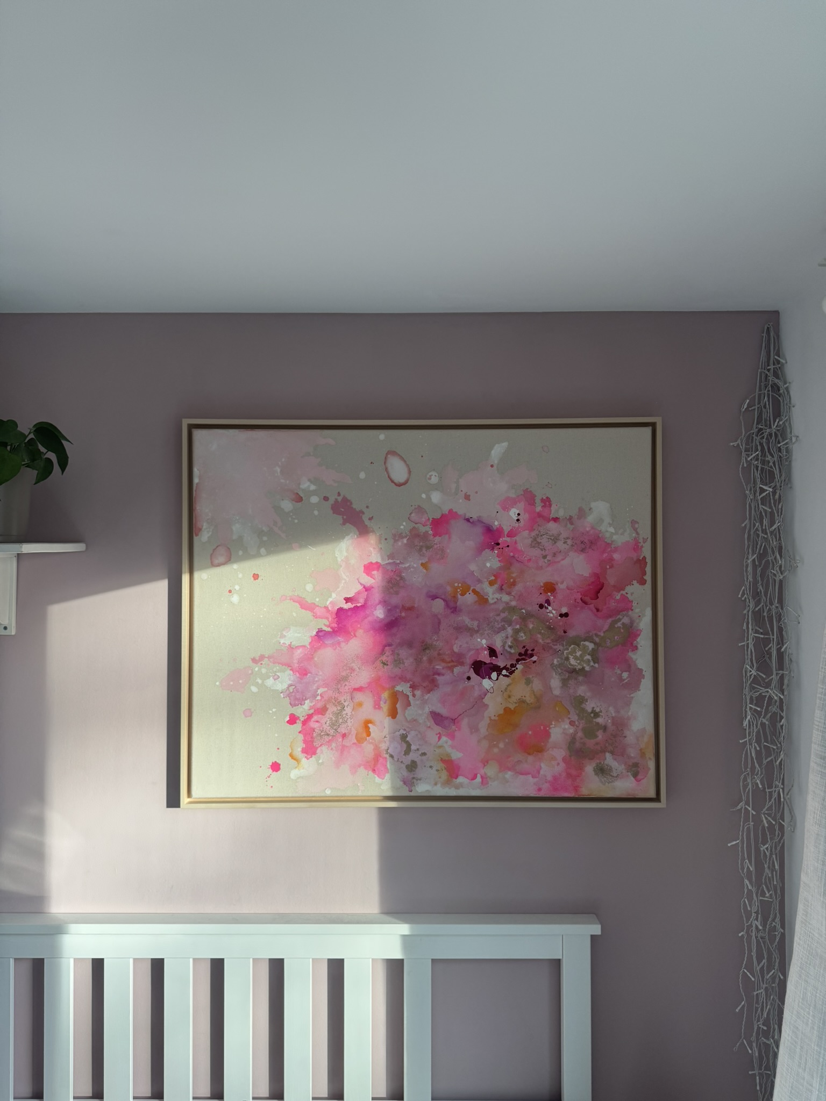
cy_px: 550
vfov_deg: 71.6
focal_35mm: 24
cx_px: 413
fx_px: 764
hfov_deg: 56.8
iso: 100
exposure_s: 1/121
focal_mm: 6.76
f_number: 1.78
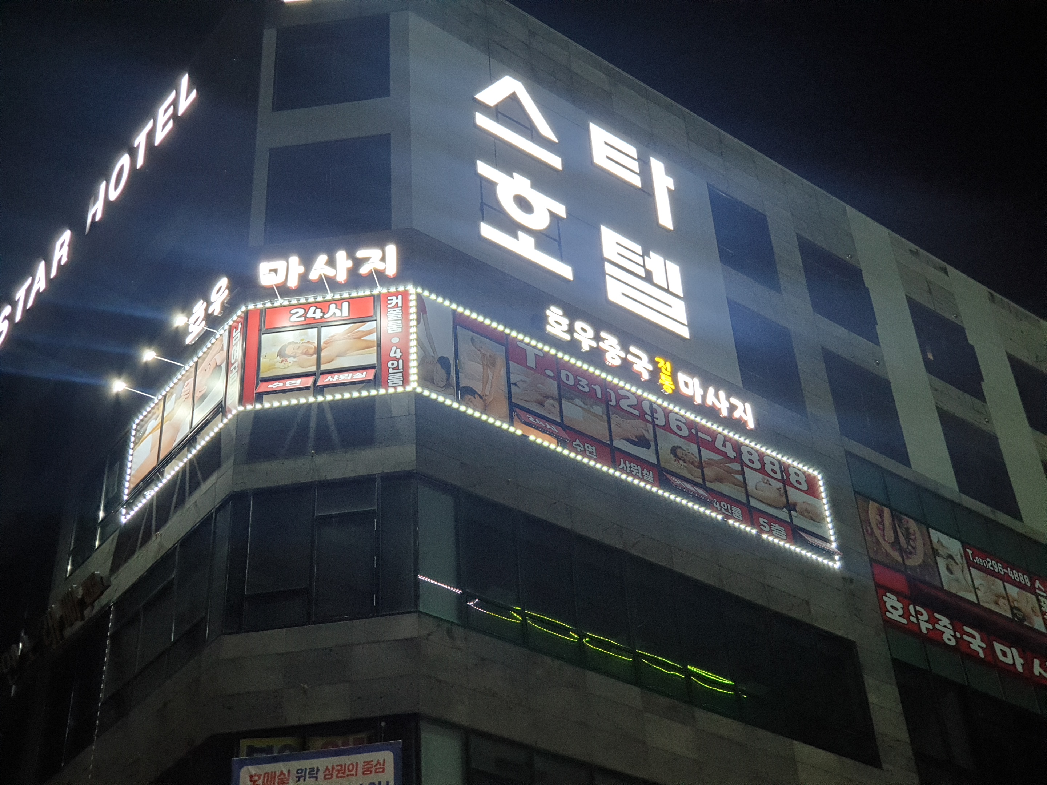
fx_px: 1573
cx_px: 524
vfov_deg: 28.0
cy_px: 392
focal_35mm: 52
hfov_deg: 36.8
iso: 160
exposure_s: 1/24
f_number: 2.4
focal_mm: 6
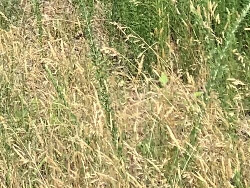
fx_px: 1127
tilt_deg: -3.1
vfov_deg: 8.3
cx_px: -490
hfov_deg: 9.8
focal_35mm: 156
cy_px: -335
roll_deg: -0.4
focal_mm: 4.25
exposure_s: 1/1314
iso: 25
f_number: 1.8
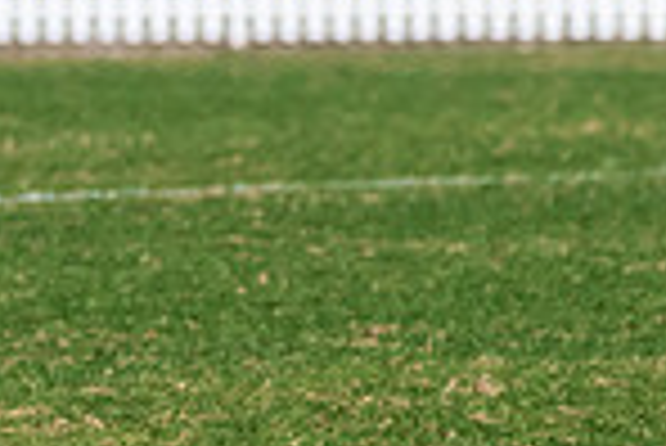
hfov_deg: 1.3
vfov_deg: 0.9
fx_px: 29499
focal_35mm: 1593
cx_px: -429
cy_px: 3
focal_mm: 320
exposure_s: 1/2000
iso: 800
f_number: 10
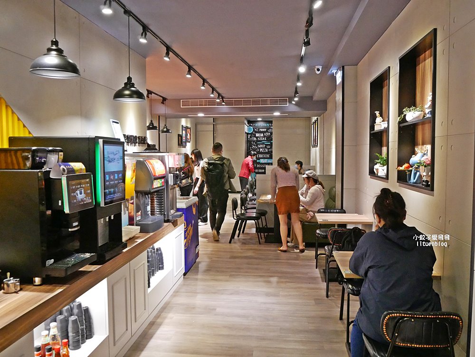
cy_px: 178
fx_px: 384
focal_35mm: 28
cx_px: 238
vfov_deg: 49.8
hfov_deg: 63.4
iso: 3200
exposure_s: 1/50
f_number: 6.3
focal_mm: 14
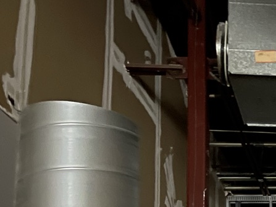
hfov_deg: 17.6
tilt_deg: +7.3
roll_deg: +2.1
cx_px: 474
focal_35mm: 93
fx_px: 741
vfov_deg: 14.9
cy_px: 299
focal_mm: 5.1
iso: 800
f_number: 1.6
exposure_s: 1/5
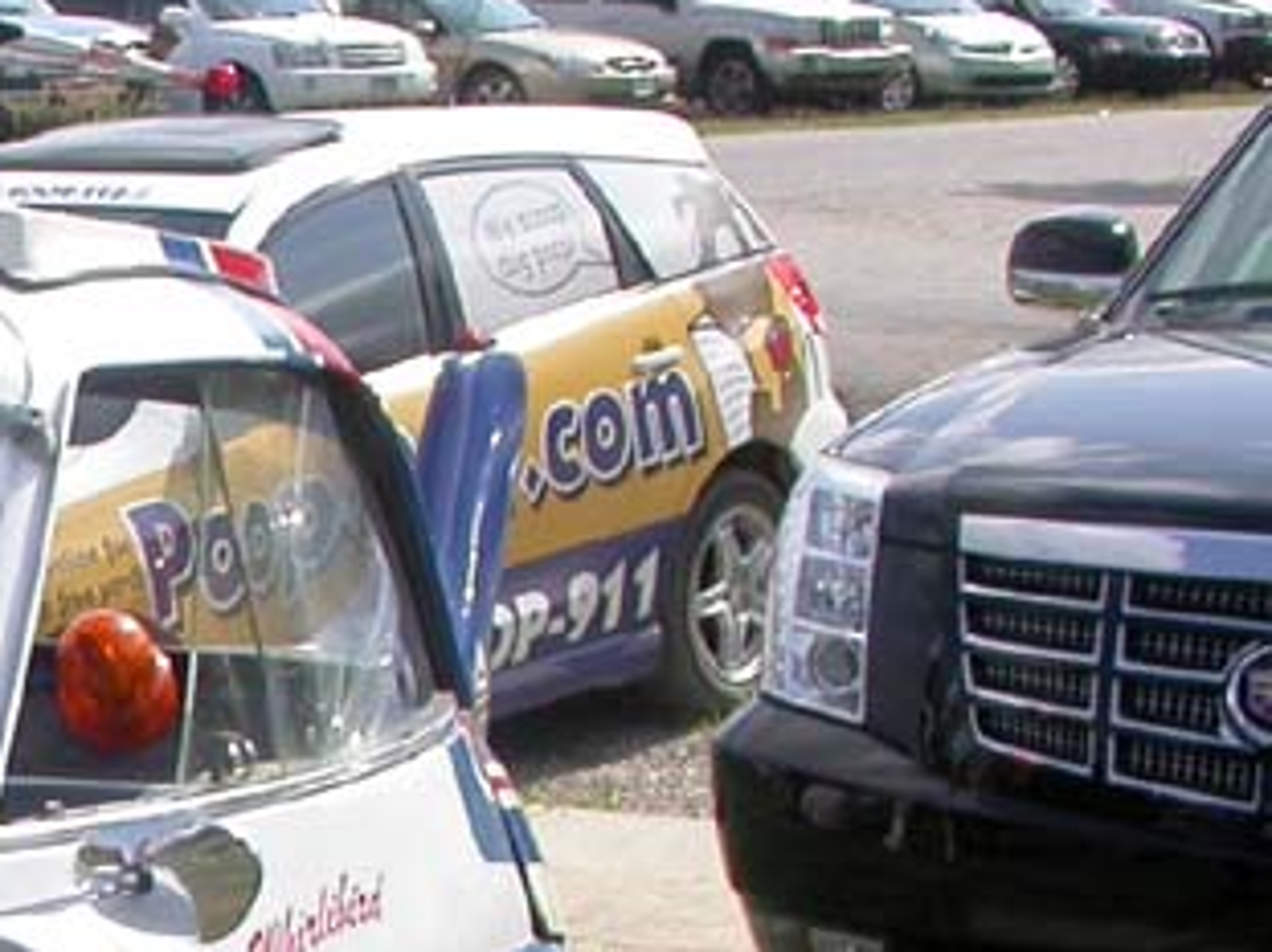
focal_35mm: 125
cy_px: 1156
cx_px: -687
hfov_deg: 14.6
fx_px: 4591
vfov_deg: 11.6
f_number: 7.5
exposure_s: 1/266
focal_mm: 7.85
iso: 100
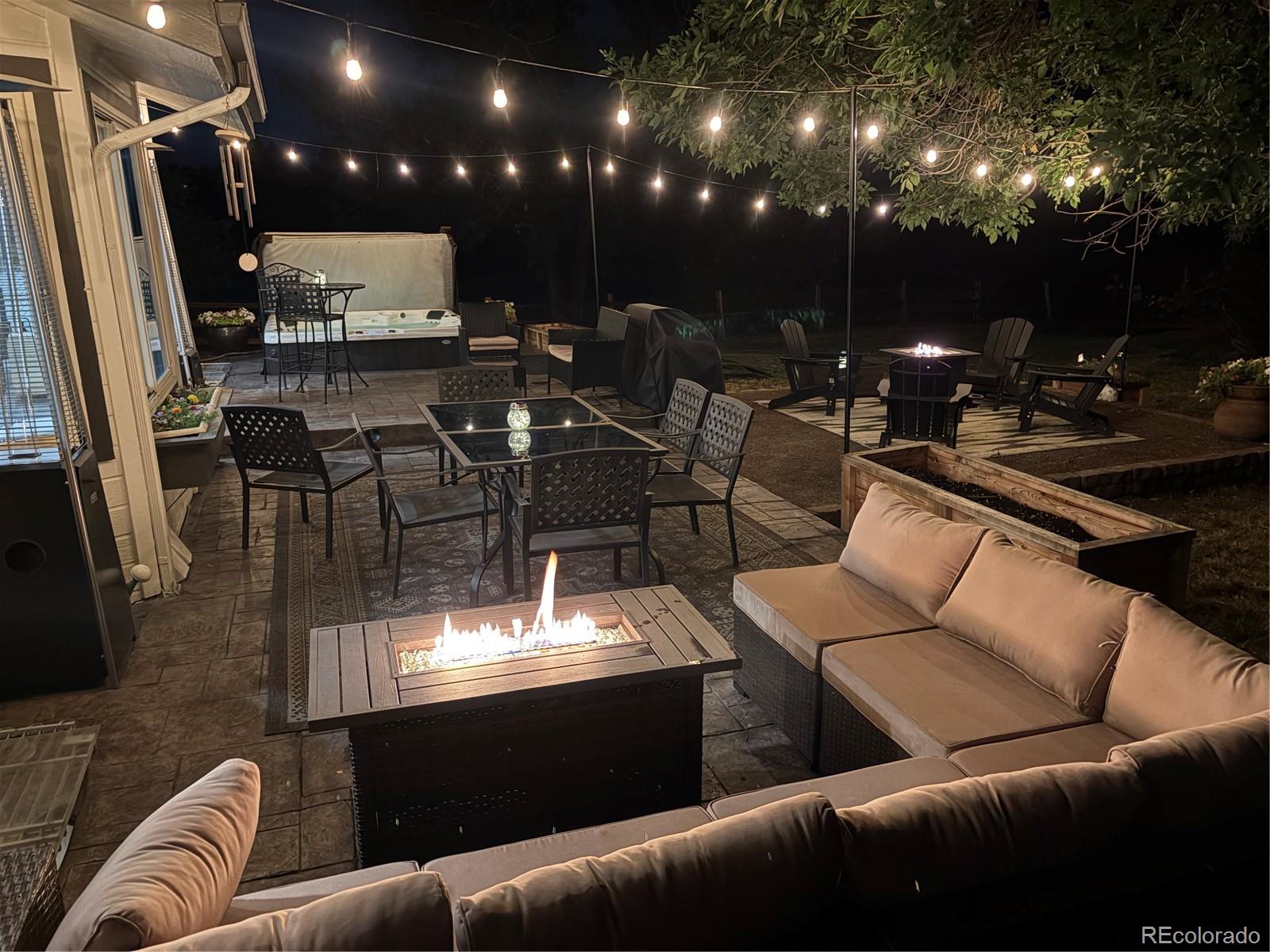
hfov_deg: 67.3
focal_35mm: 26
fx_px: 954
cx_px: 635
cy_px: 476
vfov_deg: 53.1
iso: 640
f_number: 1.6
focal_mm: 5.96
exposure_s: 1/11
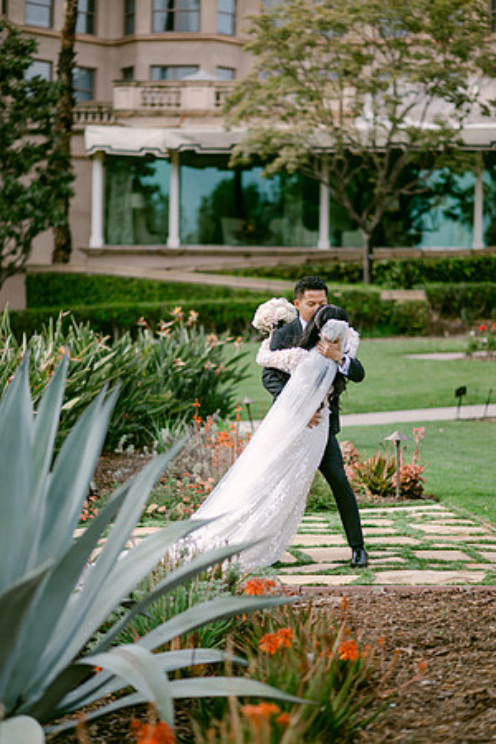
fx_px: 1757
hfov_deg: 16.1
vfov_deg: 23.9
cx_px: 248
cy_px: 372
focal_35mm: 85
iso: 100
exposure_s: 1/2000
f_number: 2
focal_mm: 85
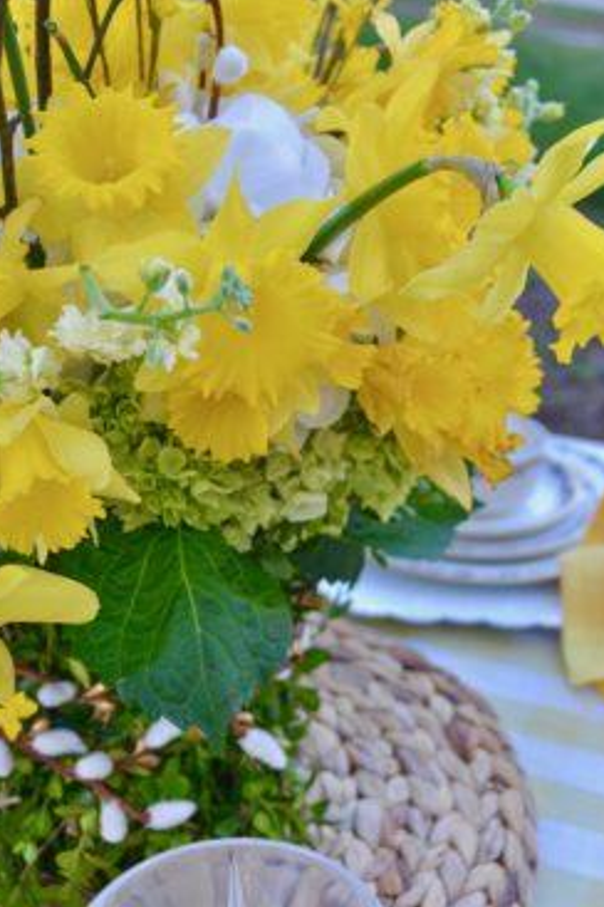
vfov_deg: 41.4
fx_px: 1196
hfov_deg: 28.3
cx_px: 313
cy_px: 414
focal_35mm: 48
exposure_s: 1/125
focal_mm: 29
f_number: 5.6
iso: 400
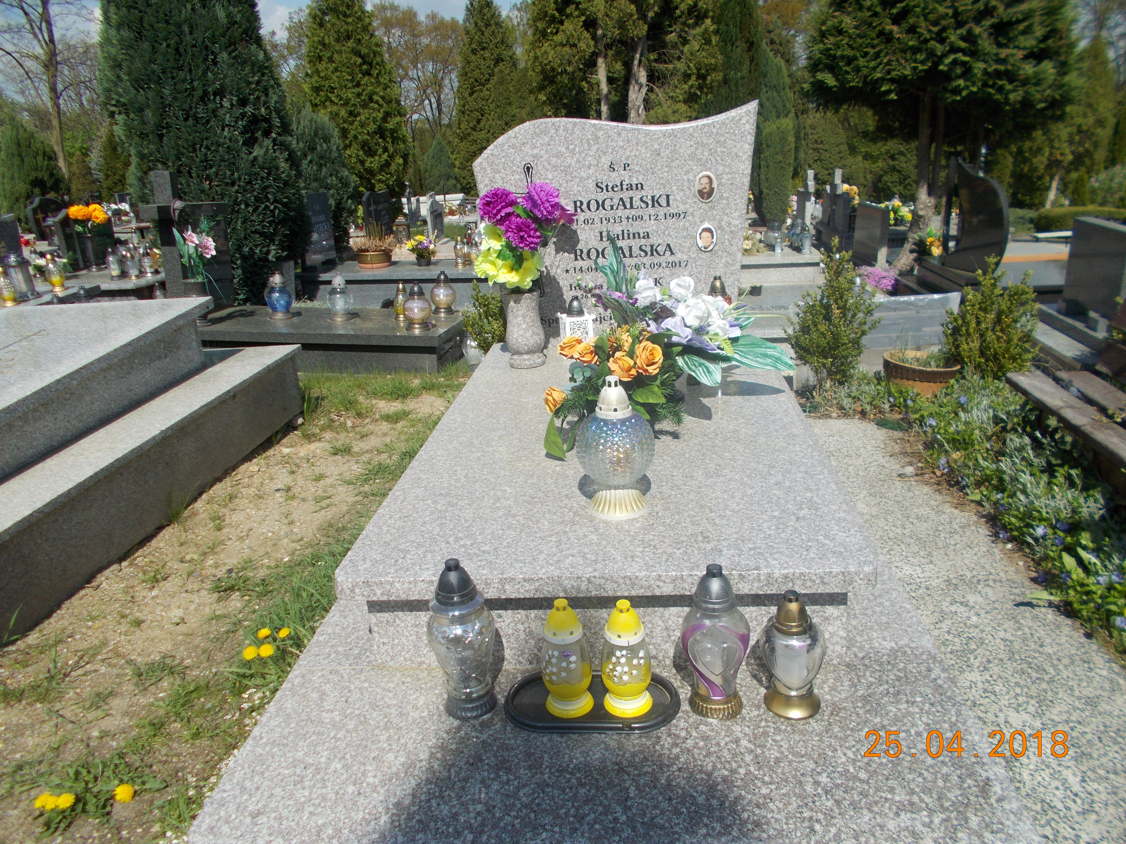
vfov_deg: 53.1
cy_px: 422
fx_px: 846
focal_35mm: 26
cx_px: 563
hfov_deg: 67.3
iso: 80
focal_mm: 4.6
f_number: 8
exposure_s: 1/250
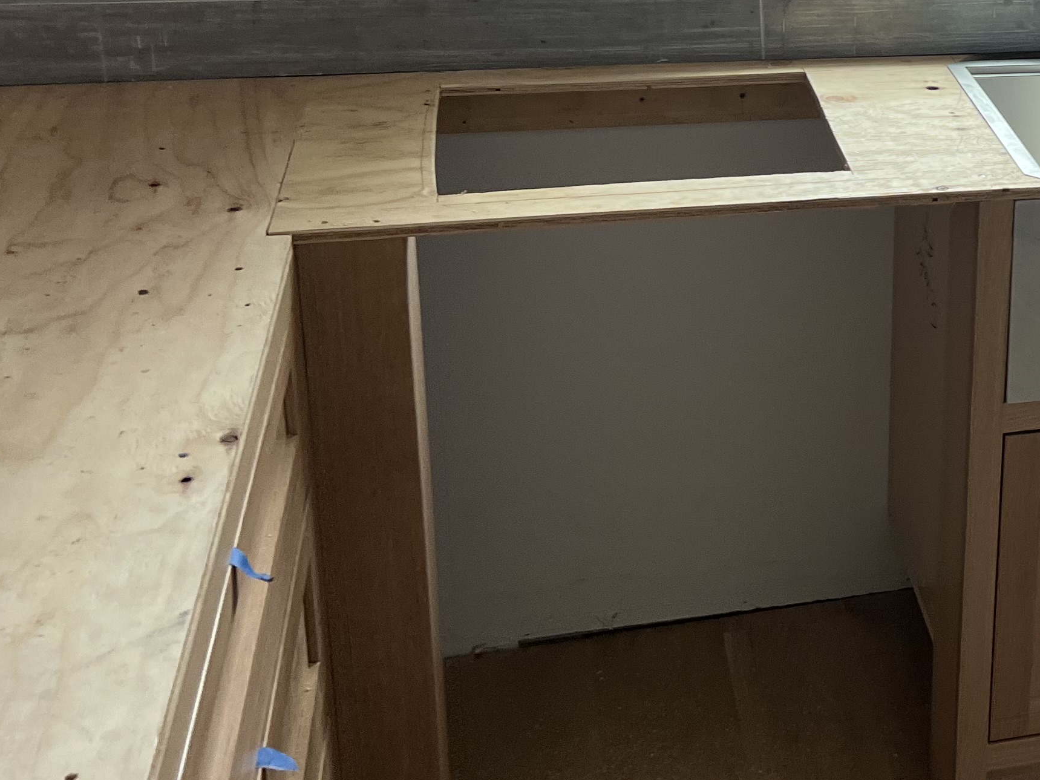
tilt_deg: -18.4
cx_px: 1214
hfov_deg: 28.1
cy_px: 105
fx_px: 1833
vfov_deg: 23.5
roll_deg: -3.8
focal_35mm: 61
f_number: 1.5
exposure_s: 1/108
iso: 125
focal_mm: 5.7
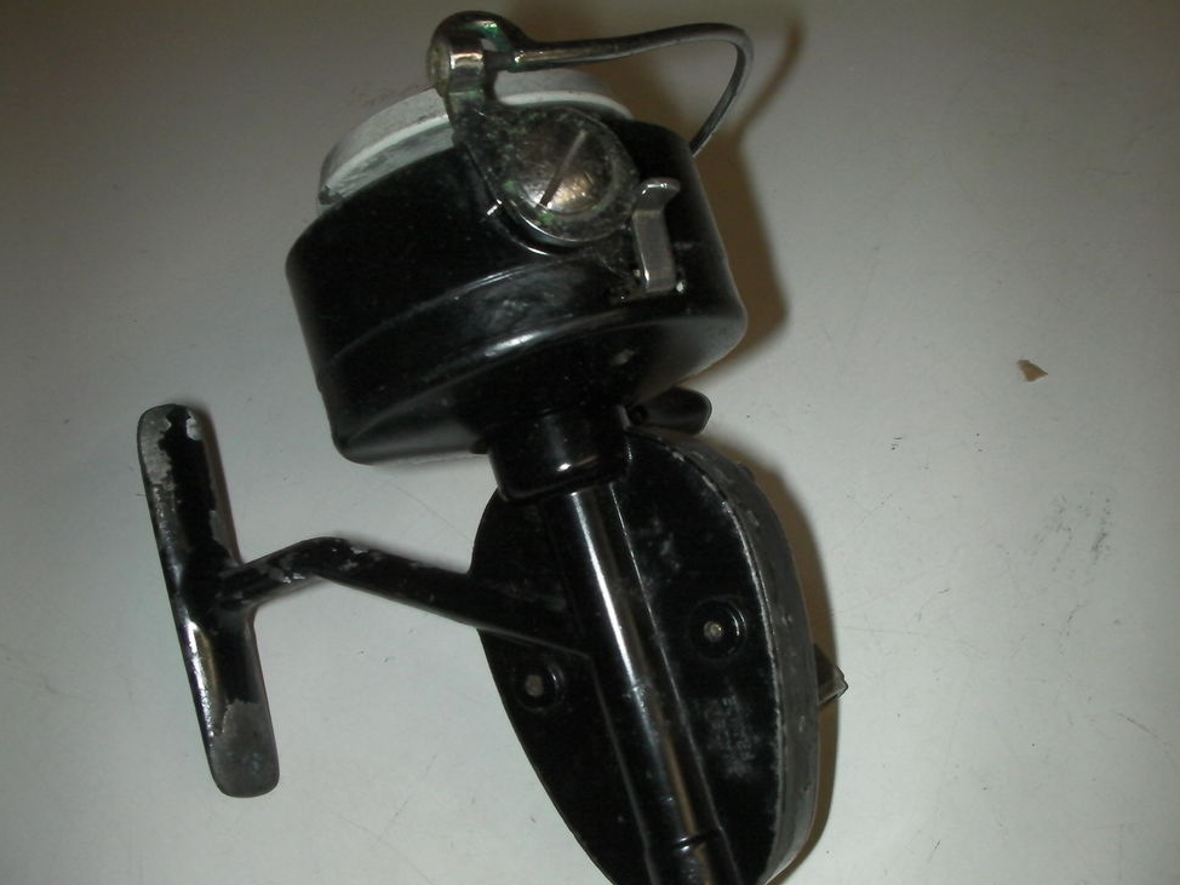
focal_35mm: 39
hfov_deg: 47.9
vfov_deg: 36.8
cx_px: 588
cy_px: 442
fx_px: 1330
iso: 200
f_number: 5.6
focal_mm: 6.3
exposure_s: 1/30
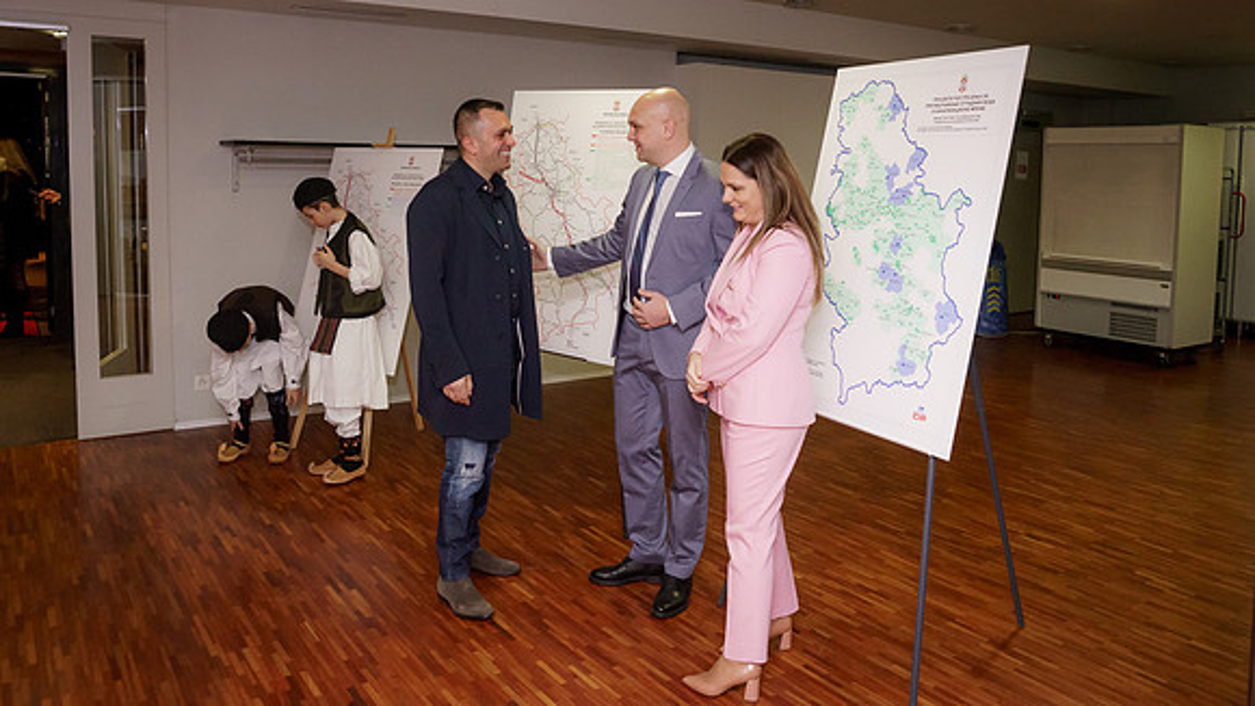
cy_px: 237
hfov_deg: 67.6
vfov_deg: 40.7
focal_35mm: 28
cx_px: 638
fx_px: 937
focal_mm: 24
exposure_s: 1/250
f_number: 4
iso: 2500
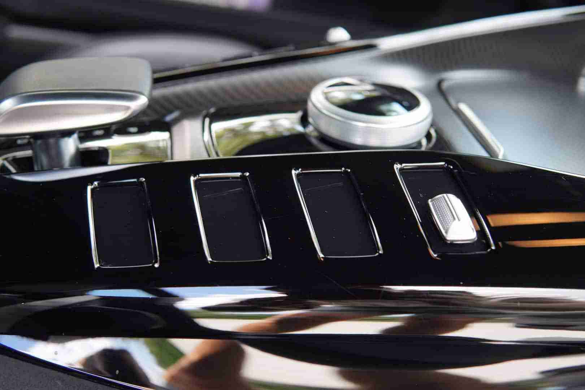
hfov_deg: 43.6
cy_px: 195
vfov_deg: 29.9
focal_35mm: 45
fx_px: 731
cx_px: 292
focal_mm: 30
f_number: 4
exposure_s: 1/60
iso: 250
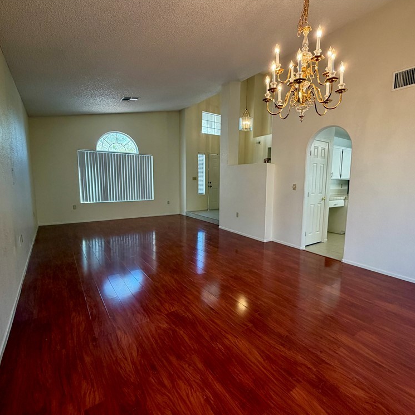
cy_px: 207
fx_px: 231
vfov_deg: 84.0
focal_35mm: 17
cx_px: 222
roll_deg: -0.5
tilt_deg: -6.4
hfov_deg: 83.8
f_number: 2.2
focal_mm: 2.22
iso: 160
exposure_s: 1/120
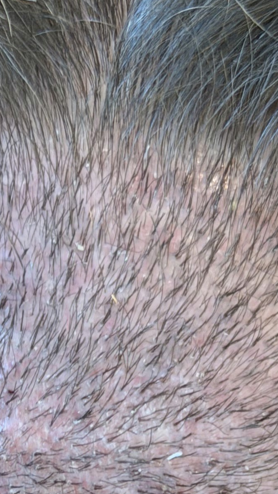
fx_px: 2319
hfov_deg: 6.8
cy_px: 635
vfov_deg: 11.8
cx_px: -34
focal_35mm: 177
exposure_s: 1/82
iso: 125
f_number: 1.78
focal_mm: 6.76
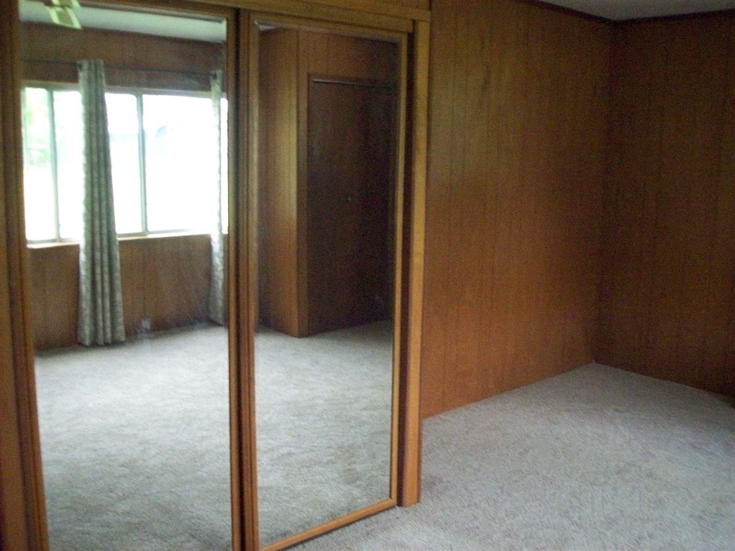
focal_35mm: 36
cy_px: 276
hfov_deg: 51.4
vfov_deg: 39.6
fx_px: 764
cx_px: 368
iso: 464
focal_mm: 6
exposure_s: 1/128
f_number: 2.7
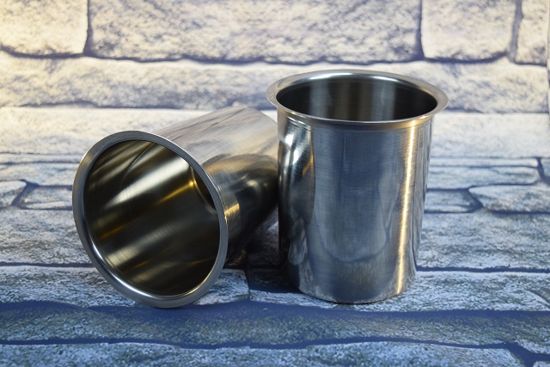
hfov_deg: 38.9
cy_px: 184
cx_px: 275
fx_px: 779
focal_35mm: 51
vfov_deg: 26.5
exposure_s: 1/60
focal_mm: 34
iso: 560
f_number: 4.5
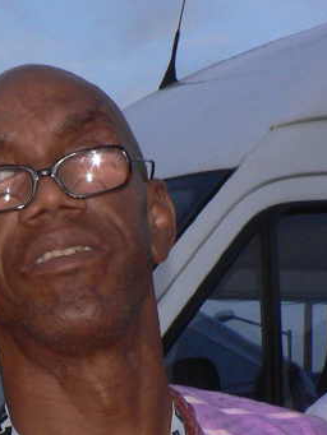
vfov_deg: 31.7
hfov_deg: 24.8
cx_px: 136
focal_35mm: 59
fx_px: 743
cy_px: 355
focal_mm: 6
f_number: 2.8
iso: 150
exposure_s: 1/60
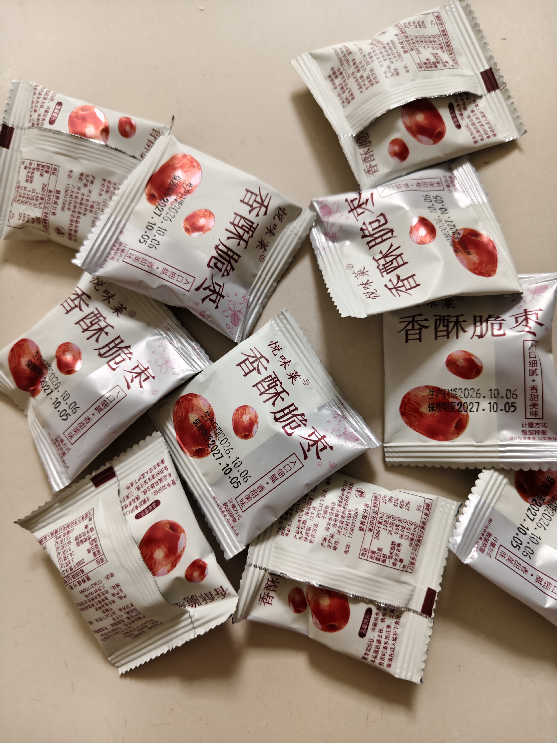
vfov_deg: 73.9
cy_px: 372
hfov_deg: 58.9
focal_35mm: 23
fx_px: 493
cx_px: 278
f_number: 1.88
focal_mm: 5.56
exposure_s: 1/50
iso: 670
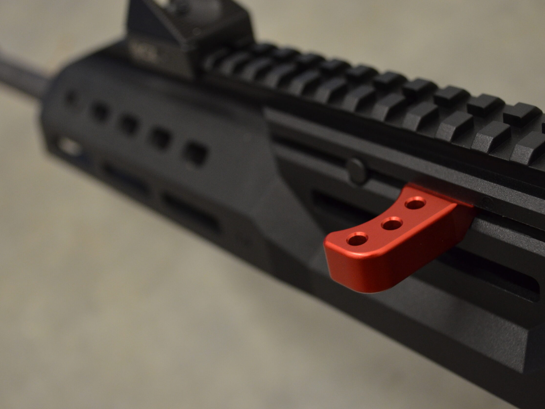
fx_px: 834
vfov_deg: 27.5
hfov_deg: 36.2
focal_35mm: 53
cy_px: 205
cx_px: 290
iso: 1600
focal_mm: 32
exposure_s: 1/25
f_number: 4.8
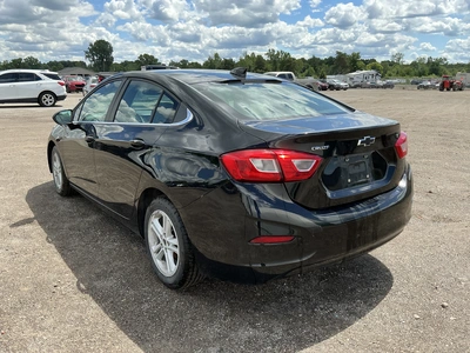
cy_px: 176
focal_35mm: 28
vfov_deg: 49.7
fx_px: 380
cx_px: 235
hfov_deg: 63.4
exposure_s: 1/929
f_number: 1.8
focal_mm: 3
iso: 25
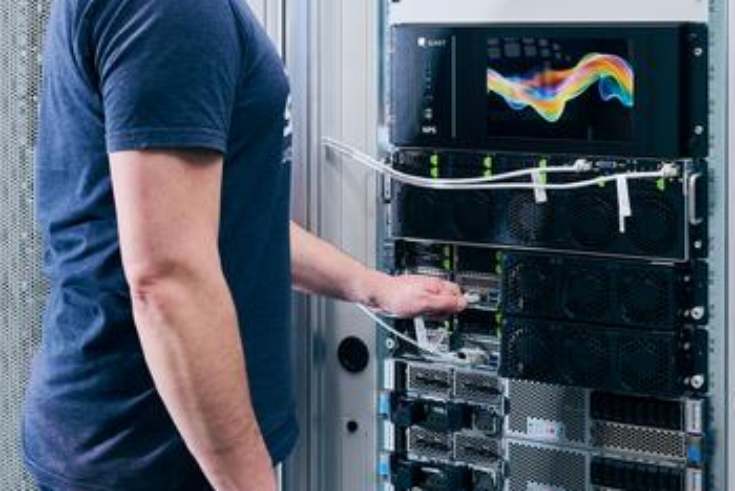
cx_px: 449
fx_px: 1369
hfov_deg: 30.0
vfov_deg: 20.2
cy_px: 140
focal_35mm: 67
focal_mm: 33.5
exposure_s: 1/100
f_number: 6.3
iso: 100
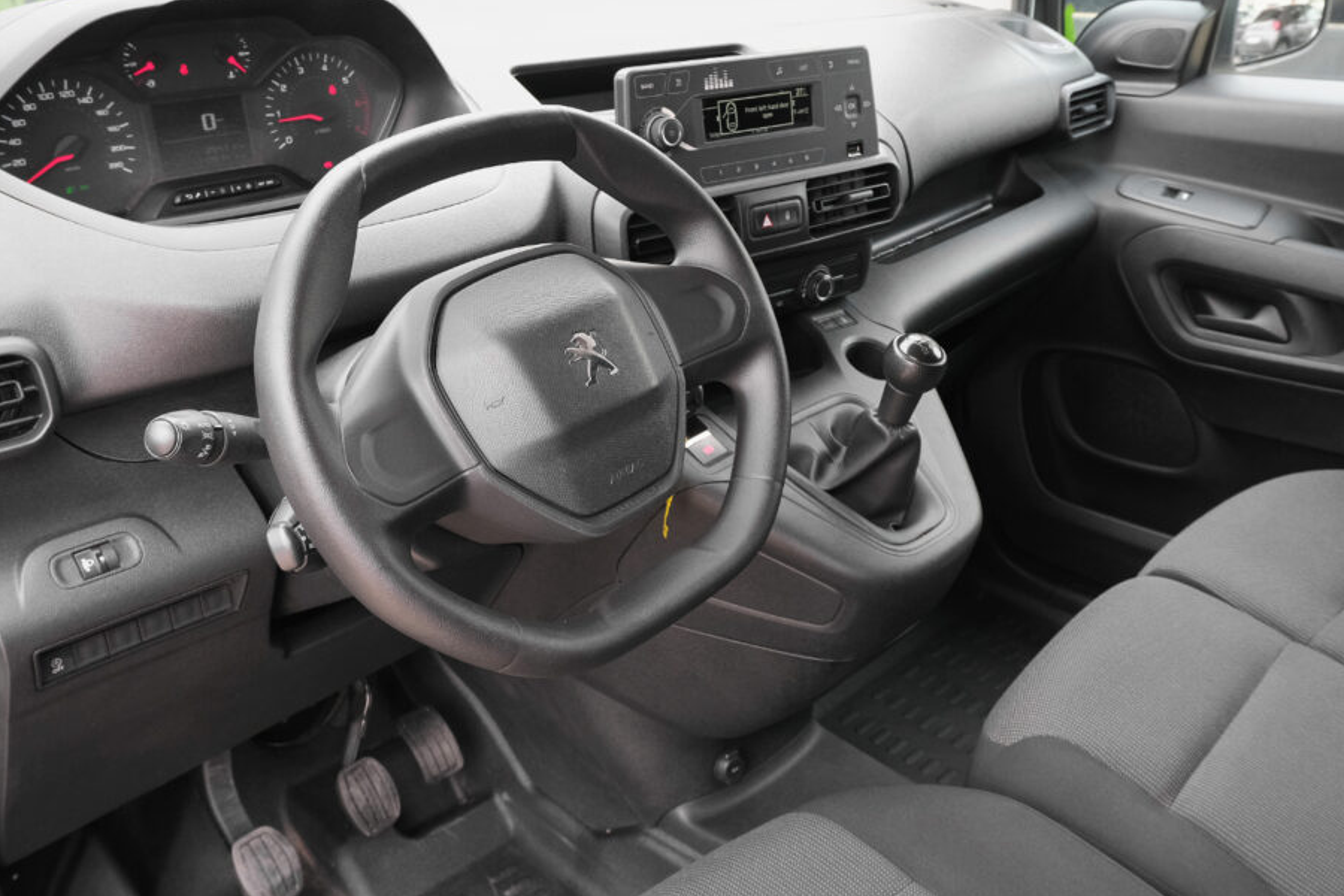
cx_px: 678
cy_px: 432
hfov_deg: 57.2
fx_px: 1232
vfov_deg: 40.0
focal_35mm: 33
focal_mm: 19.2
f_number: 8
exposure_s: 1/100
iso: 1600
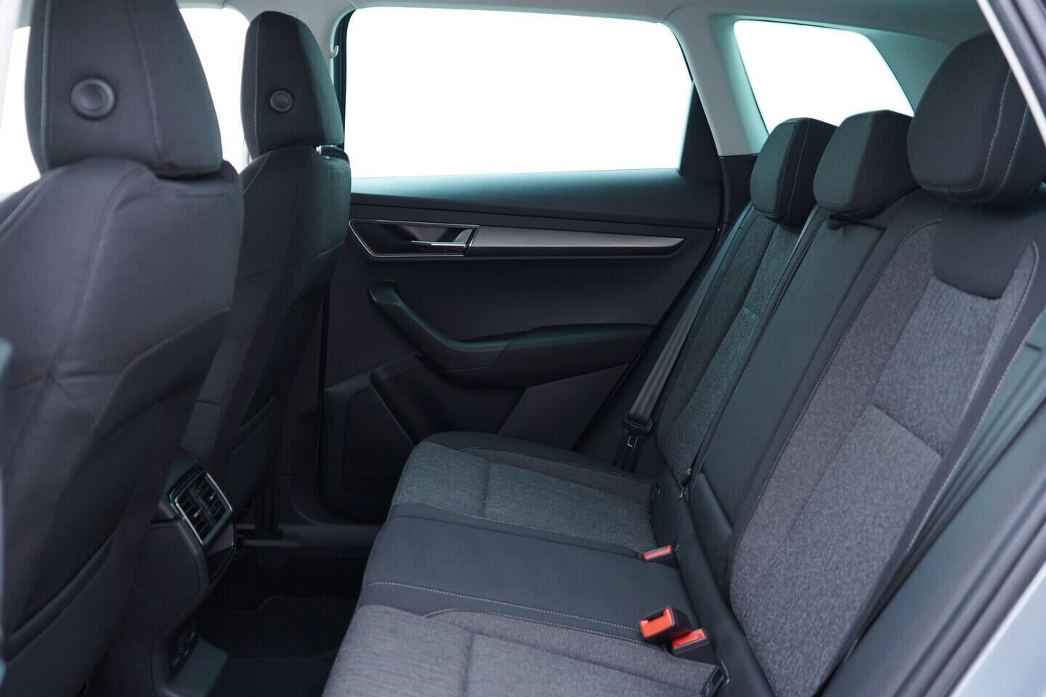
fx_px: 1046
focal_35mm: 36
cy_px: 348
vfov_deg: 36.9
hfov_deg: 53.1
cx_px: 523
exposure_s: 1/40
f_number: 2.8
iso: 500
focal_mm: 24
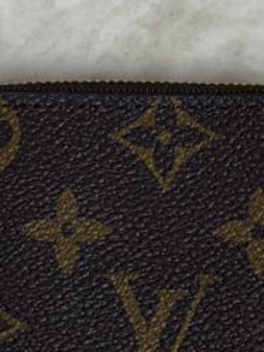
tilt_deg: -86.8
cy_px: 310
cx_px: 152
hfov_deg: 9.6
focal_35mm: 154
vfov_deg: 12.7
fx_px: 1565
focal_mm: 6.76
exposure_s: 1/121
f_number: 1.78
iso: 50
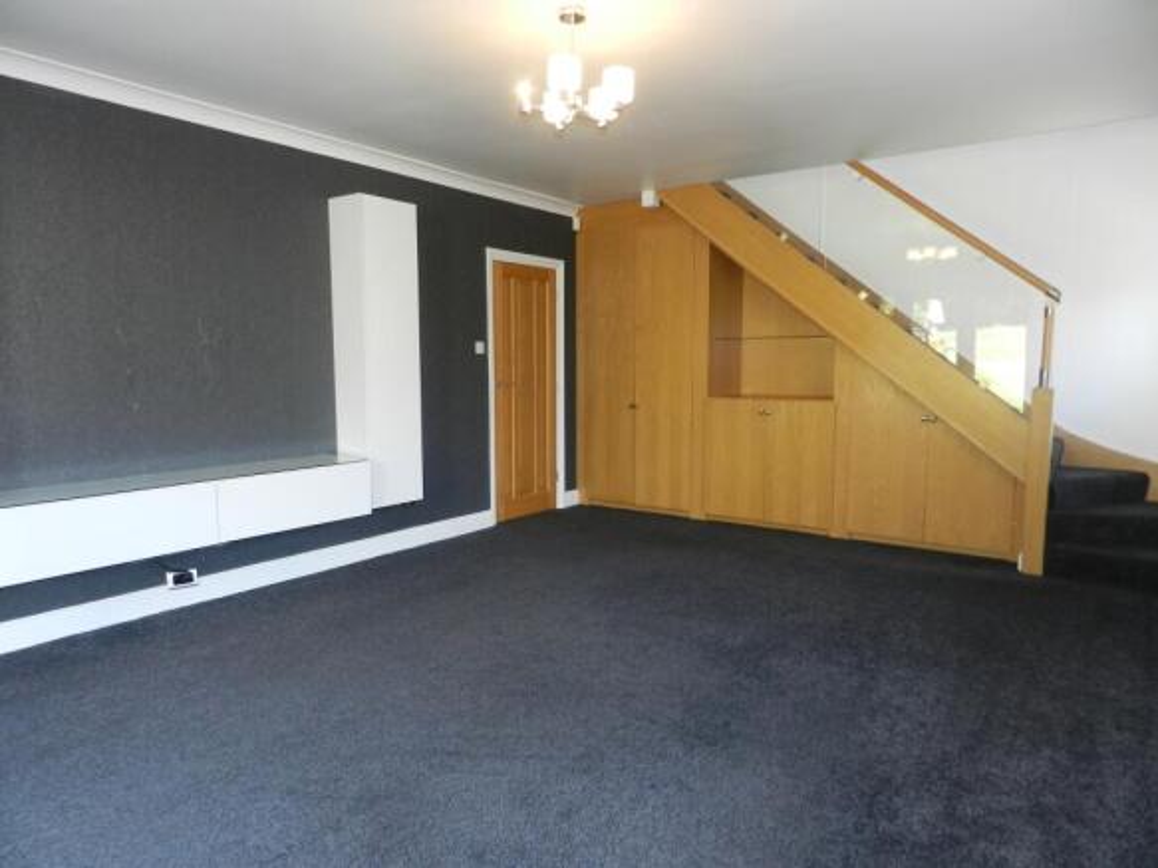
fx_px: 769
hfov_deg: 73.9
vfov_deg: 58.9
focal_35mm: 23
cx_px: 579
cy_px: 434
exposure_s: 1/30
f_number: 3.4
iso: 200
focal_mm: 4
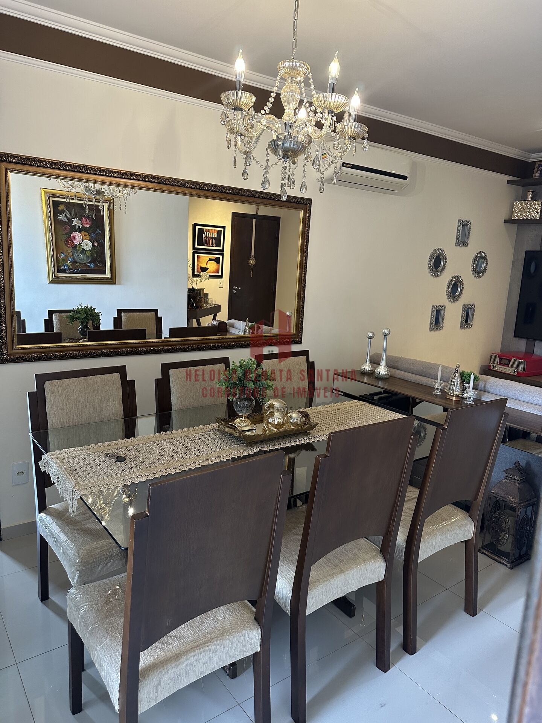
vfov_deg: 71.6
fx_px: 501
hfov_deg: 56.8
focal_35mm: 24
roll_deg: -2.6
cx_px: 271
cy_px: 362
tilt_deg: -10.8
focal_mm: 6.86
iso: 250
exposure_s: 1/75
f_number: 1.78
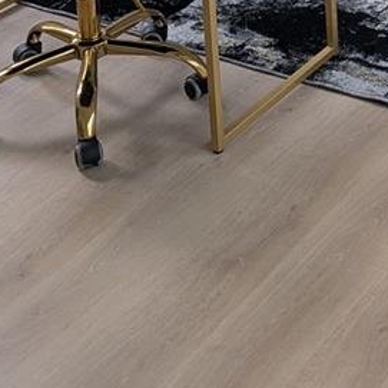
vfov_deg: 15.4
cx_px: 412
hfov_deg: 17.9
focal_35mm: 94
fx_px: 1192
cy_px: -348
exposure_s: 1/56
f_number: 1.85
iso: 41
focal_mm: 6.81
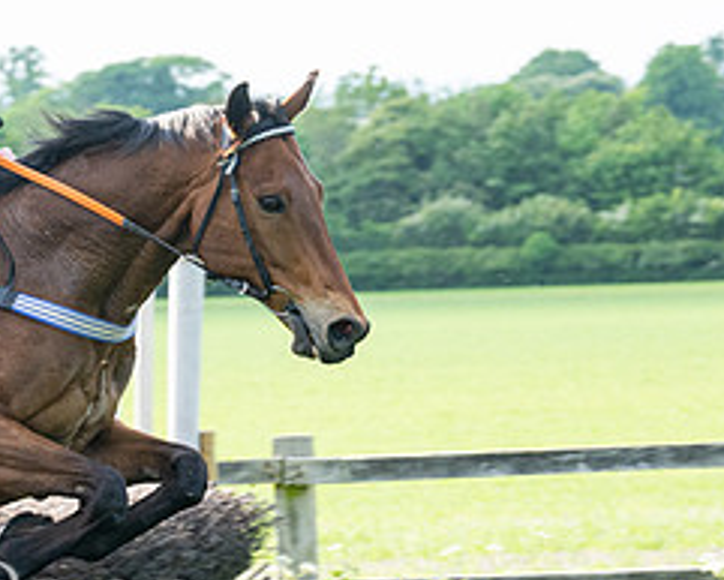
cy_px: 401
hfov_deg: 7.0
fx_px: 5831
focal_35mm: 272
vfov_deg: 5.7
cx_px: -299
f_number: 5
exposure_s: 1/800
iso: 400
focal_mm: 77
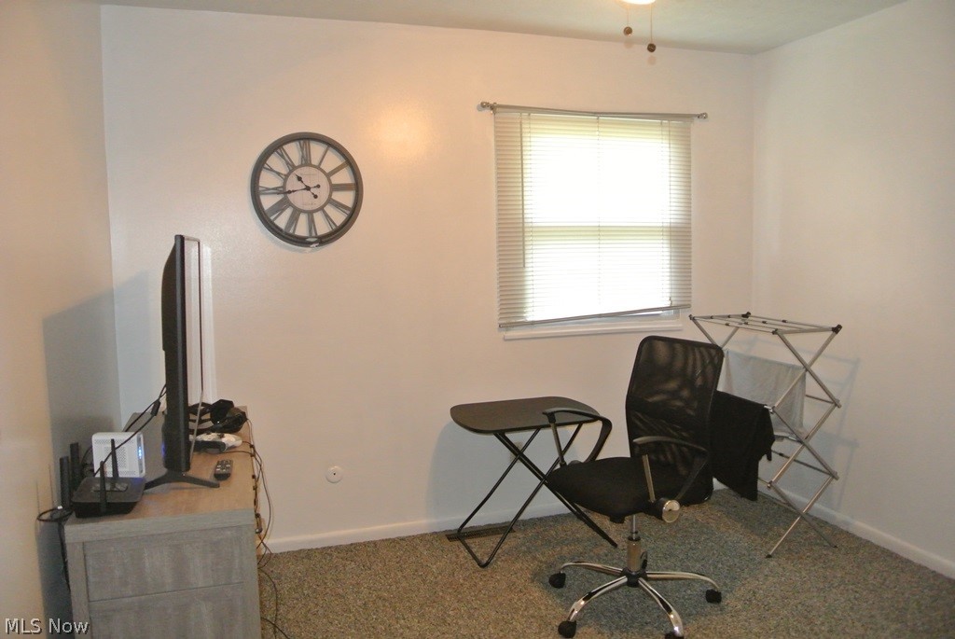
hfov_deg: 67.3
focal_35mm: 27
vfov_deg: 48.0
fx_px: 717
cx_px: 478
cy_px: 320
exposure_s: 1/60
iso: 1400
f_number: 3.5
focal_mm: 10
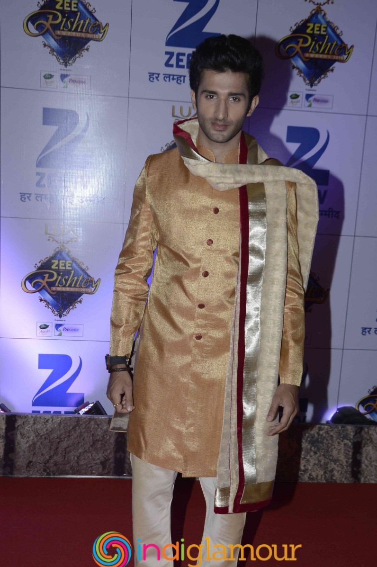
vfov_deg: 40.2
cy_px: 339
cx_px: 197
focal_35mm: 49
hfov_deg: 27.5
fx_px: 771
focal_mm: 26
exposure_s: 1/200
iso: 400
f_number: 7.1
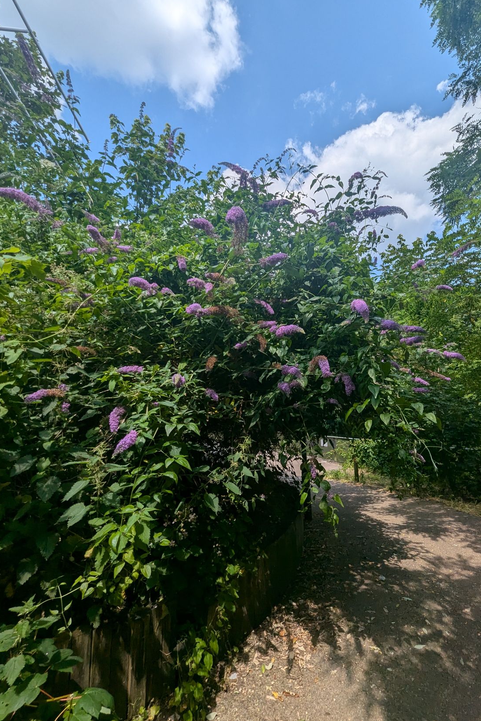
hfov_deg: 80.8
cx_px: 271
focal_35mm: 14
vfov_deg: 104.3
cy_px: 363
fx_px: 281
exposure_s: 1/1890
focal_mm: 1.95
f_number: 2.2
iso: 47
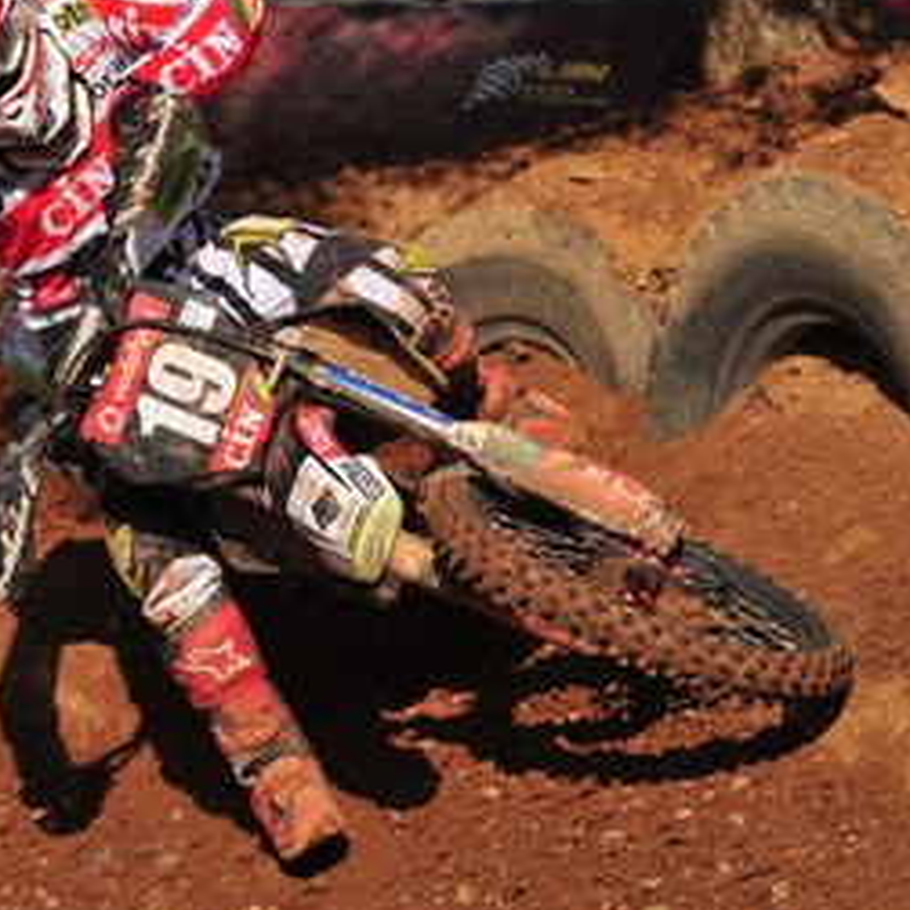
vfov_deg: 7.6
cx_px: 344
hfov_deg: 7.6
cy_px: 377
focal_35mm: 229
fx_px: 6811
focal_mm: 100
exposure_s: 1/4000
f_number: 4.5
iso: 400
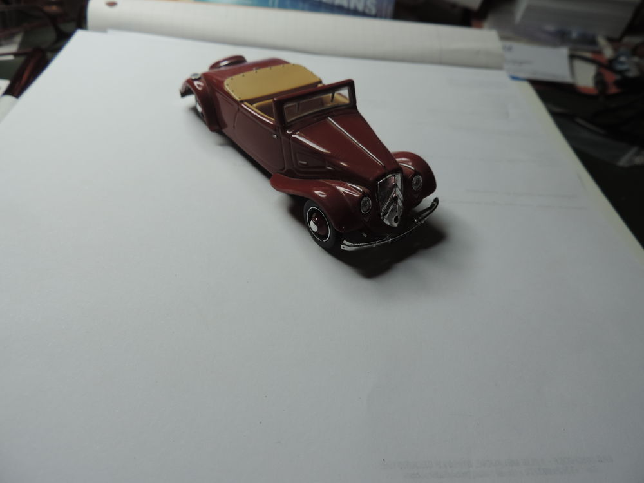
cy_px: 242
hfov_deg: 71.6
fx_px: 446
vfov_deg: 56.8
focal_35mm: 24
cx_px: 322
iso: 80
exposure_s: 1/40
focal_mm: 4.3
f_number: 3
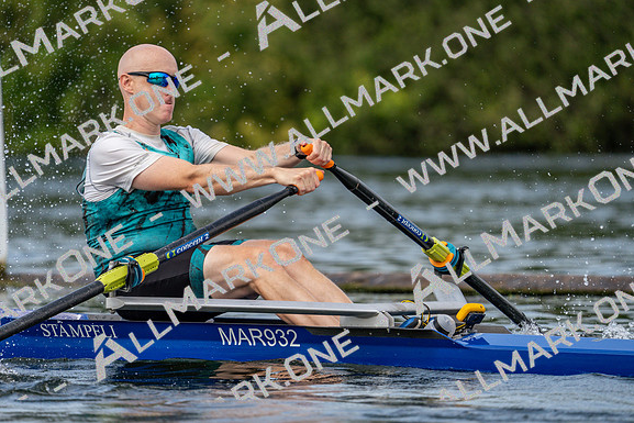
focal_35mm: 435
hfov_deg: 4.7
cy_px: 212
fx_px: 7662
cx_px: 316
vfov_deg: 3.2
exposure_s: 1/1600
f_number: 6.3
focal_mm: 433
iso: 500
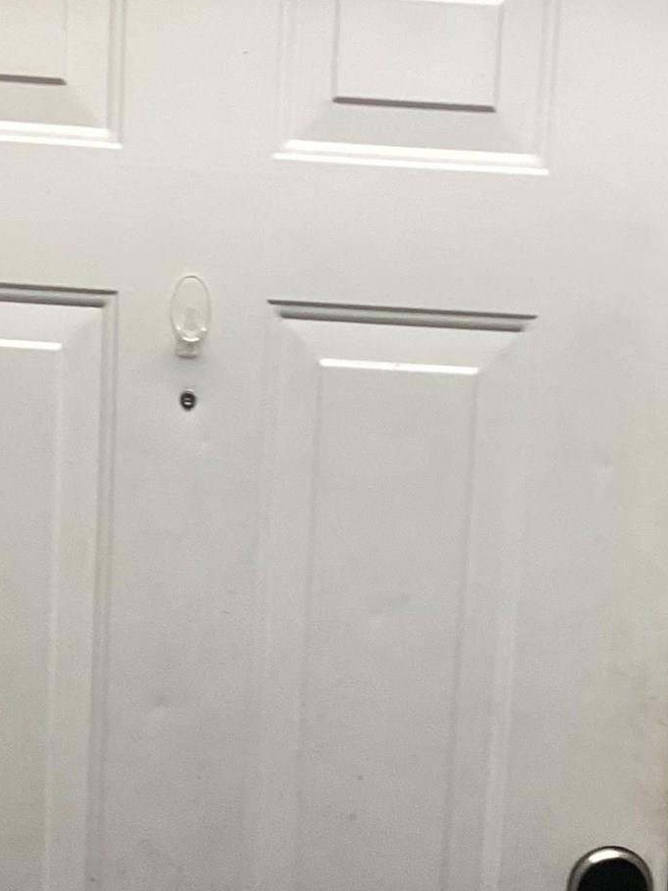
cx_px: 361
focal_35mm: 79
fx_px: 2033
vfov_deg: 24.3
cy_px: 733
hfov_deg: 18.7
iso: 100
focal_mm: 3.3
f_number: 2.4
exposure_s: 1/60
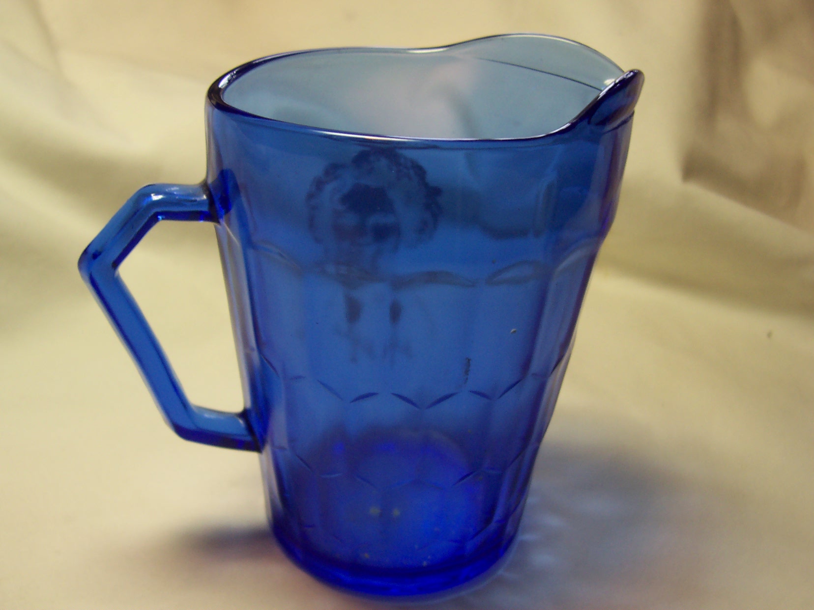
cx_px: 407
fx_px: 870
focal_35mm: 37
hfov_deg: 50.1
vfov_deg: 38.7
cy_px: 305
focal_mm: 5.6
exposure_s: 1/30
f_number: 2.8
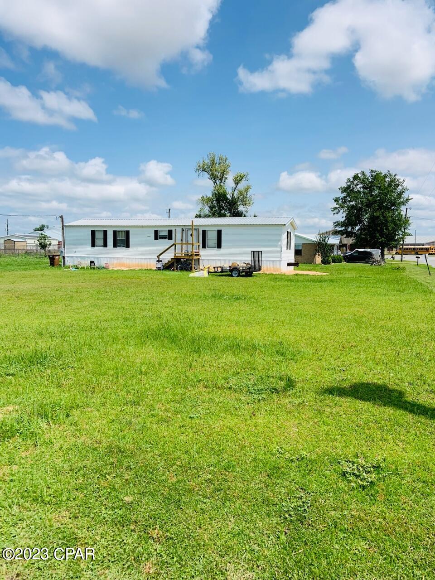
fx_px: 436
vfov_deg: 67.3
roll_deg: -0.6
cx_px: 218
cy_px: 290
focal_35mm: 26
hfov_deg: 53.1
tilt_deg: -2.9
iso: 25
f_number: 1.8
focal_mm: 4.25
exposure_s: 1/2994
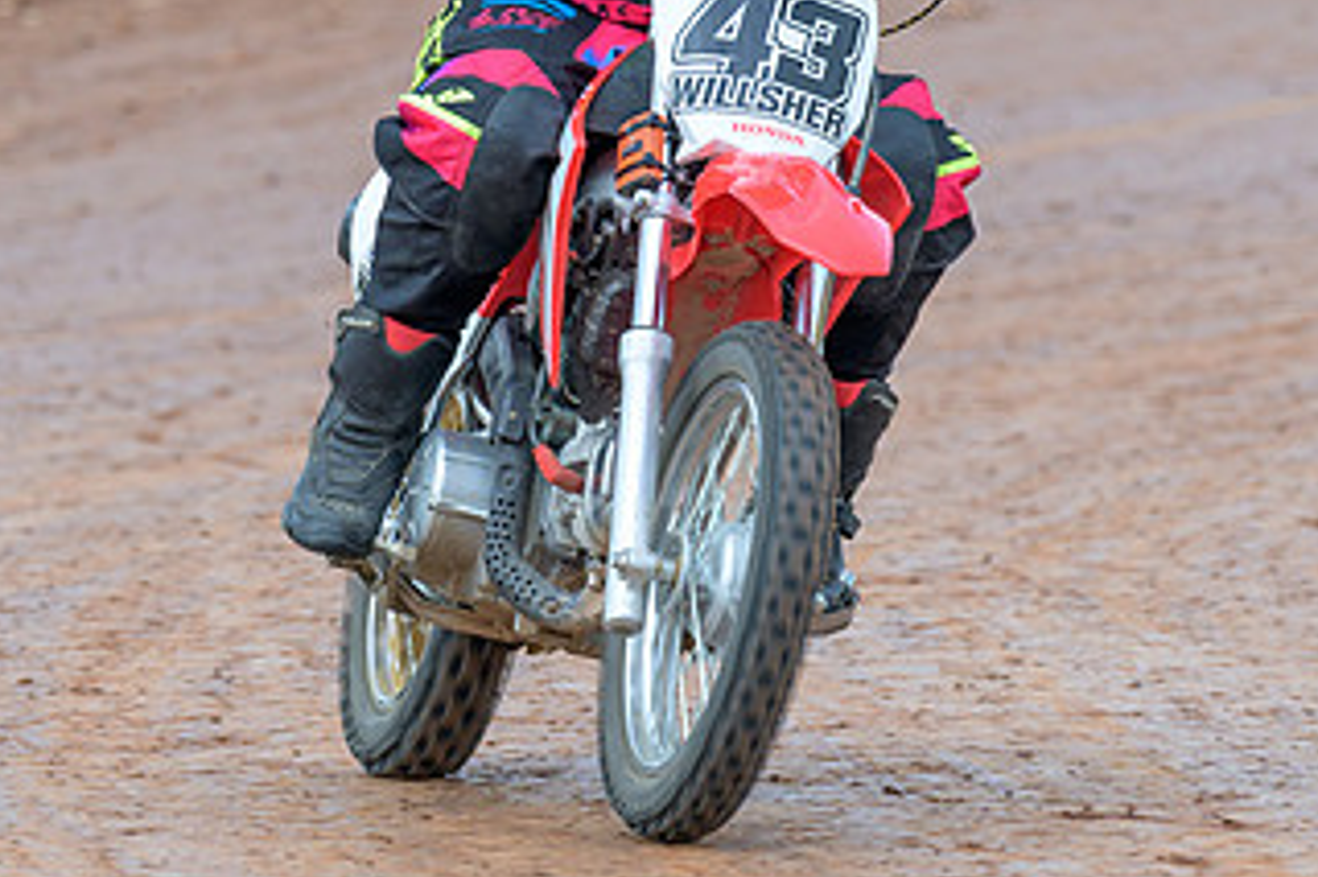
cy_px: 170
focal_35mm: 632
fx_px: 23125
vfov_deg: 2.2
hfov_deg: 3.3
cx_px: 842
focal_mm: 200
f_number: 5
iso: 160
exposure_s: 1/320
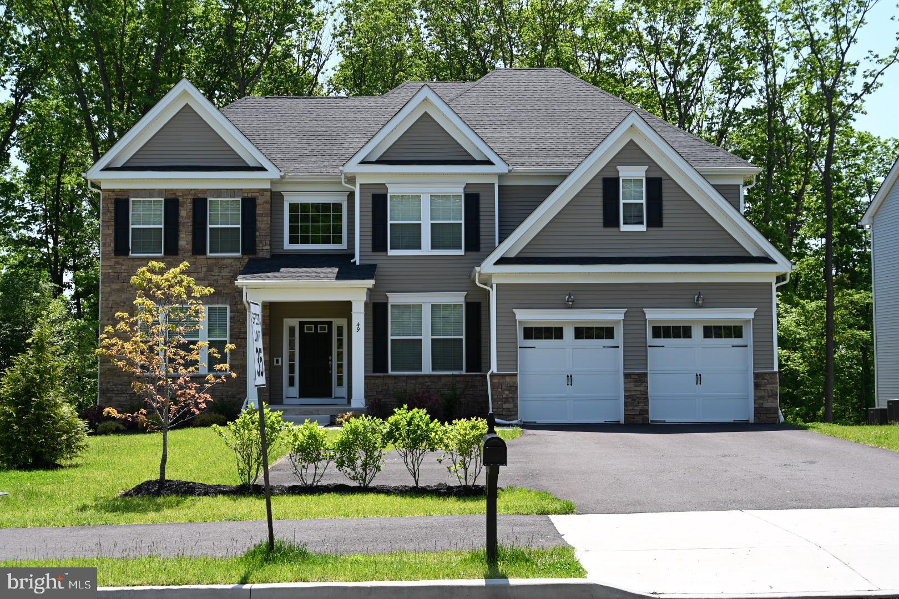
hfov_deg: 43.6
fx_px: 1124
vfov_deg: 29.9
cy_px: 300
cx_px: 450
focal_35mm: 45
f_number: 6.3
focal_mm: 45
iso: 100
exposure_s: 1/200
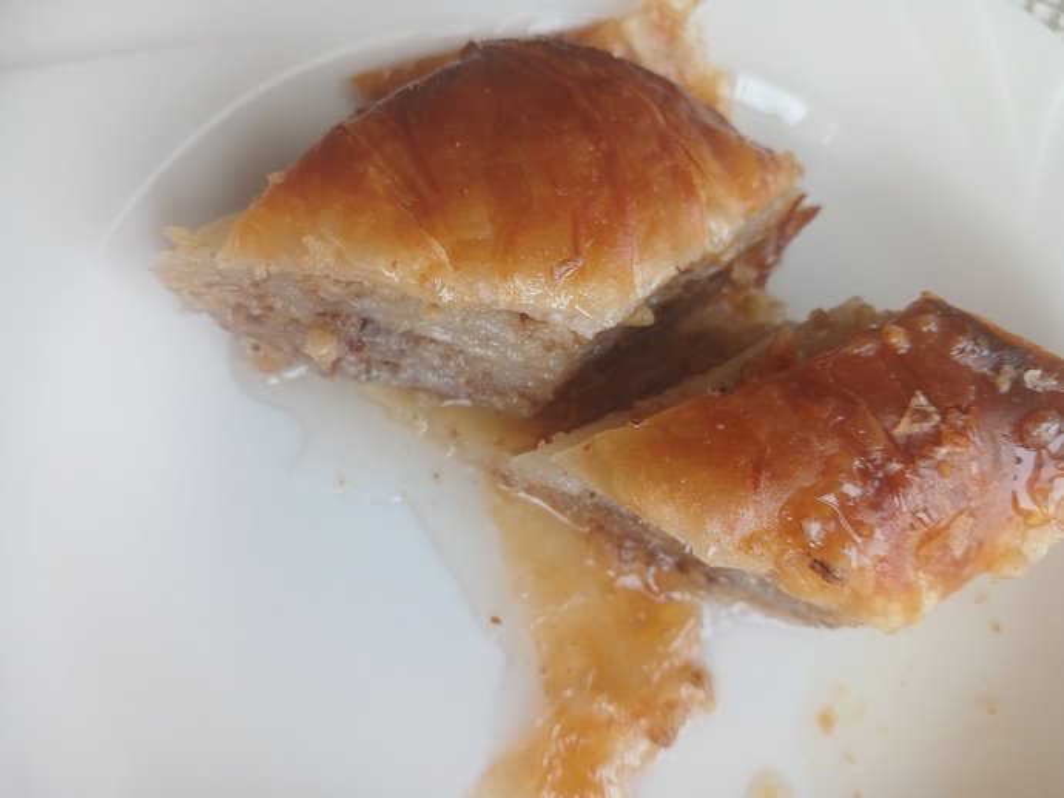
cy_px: 399
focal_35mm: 27
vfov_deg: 51.4
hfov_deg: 65.3
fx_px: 830
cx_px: 532
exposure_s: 1/50.3
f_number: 1.8
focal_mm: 4
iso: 25
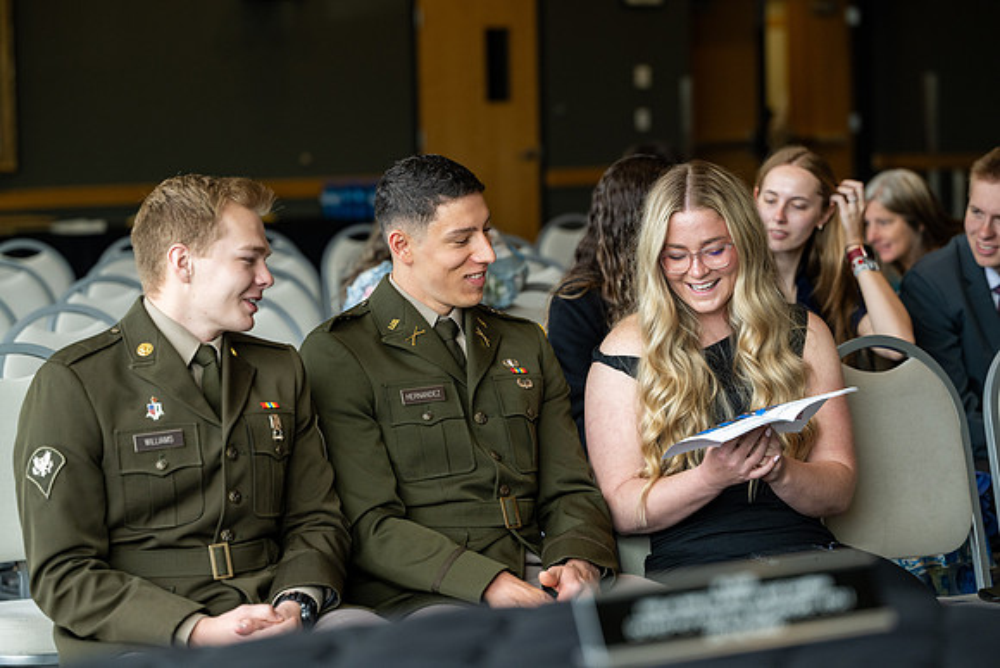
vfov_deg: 14.6
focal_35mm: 94
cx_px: 500
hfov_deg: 21.7
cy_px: 334
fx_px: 2612
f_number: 3.2
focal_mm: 94
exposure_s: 1/800
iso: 640
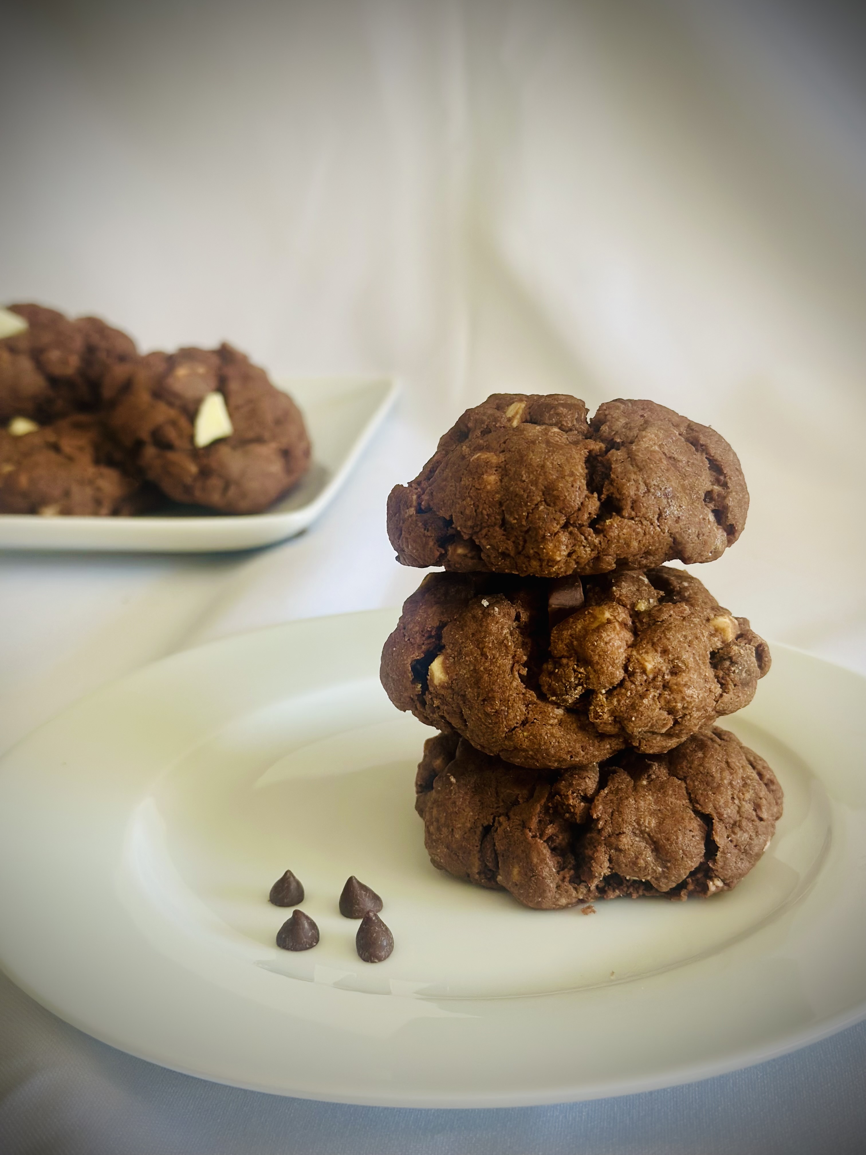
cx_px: 433
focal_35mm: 48
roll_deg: +1.5
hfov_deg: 30.3
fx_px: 1601
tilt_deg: -18.5
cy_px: 578
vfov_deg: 39.7
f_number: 1.78
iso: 125
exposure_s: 1/84
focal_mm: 6.86
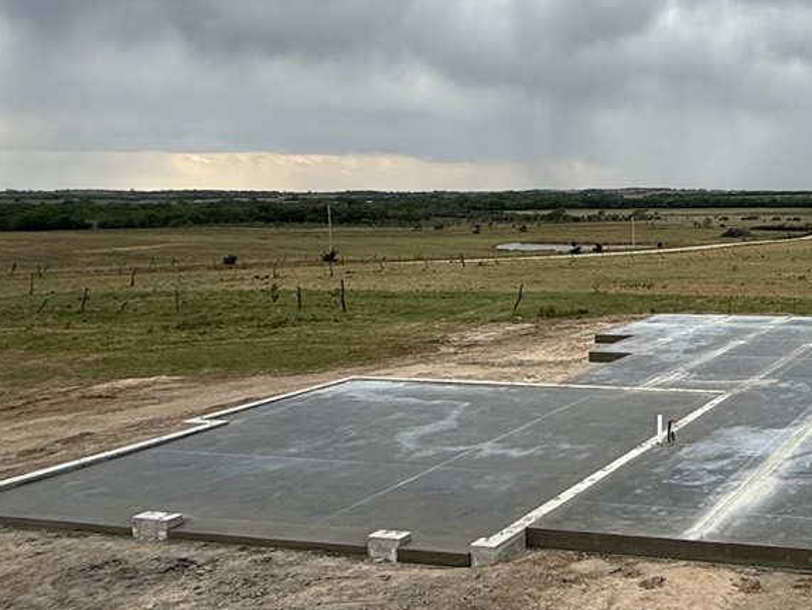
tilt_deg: -1.3
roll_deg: +0.3
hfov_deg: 39.8
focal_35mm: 39
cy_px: 211
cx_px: 873
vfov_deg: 36.5
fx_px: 915
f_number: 2.2
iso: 50
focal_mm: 2.22
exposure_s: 1/914
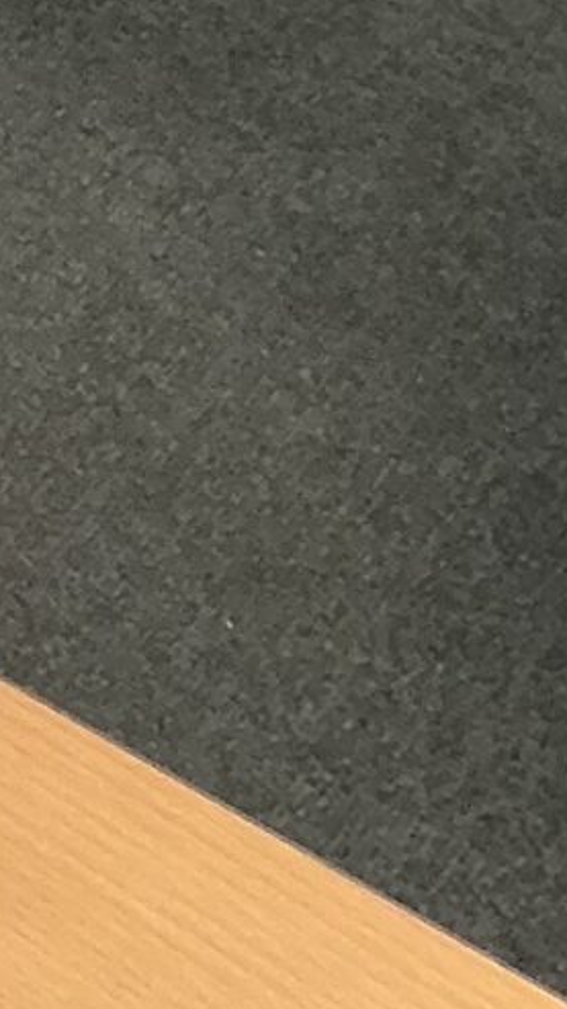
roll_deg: +1.7
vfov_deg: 11.2
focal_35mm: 164
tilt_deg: -23.9
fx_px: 4387
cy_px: -1324
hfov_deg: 6.5
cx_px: -1328
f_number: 1.8
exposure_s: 1/60
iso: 125
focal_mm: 3
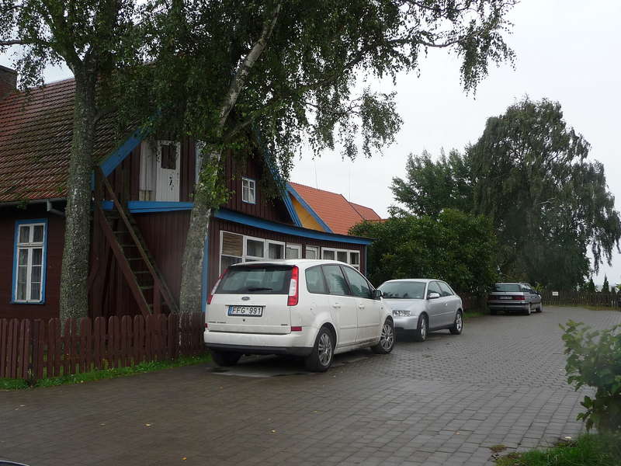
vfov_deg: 42.9
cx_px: 310
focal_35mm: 33
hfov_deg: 55.4
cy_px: 233
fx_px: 592
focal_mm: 4.7
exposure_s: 1/125
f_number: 3.3
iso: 100
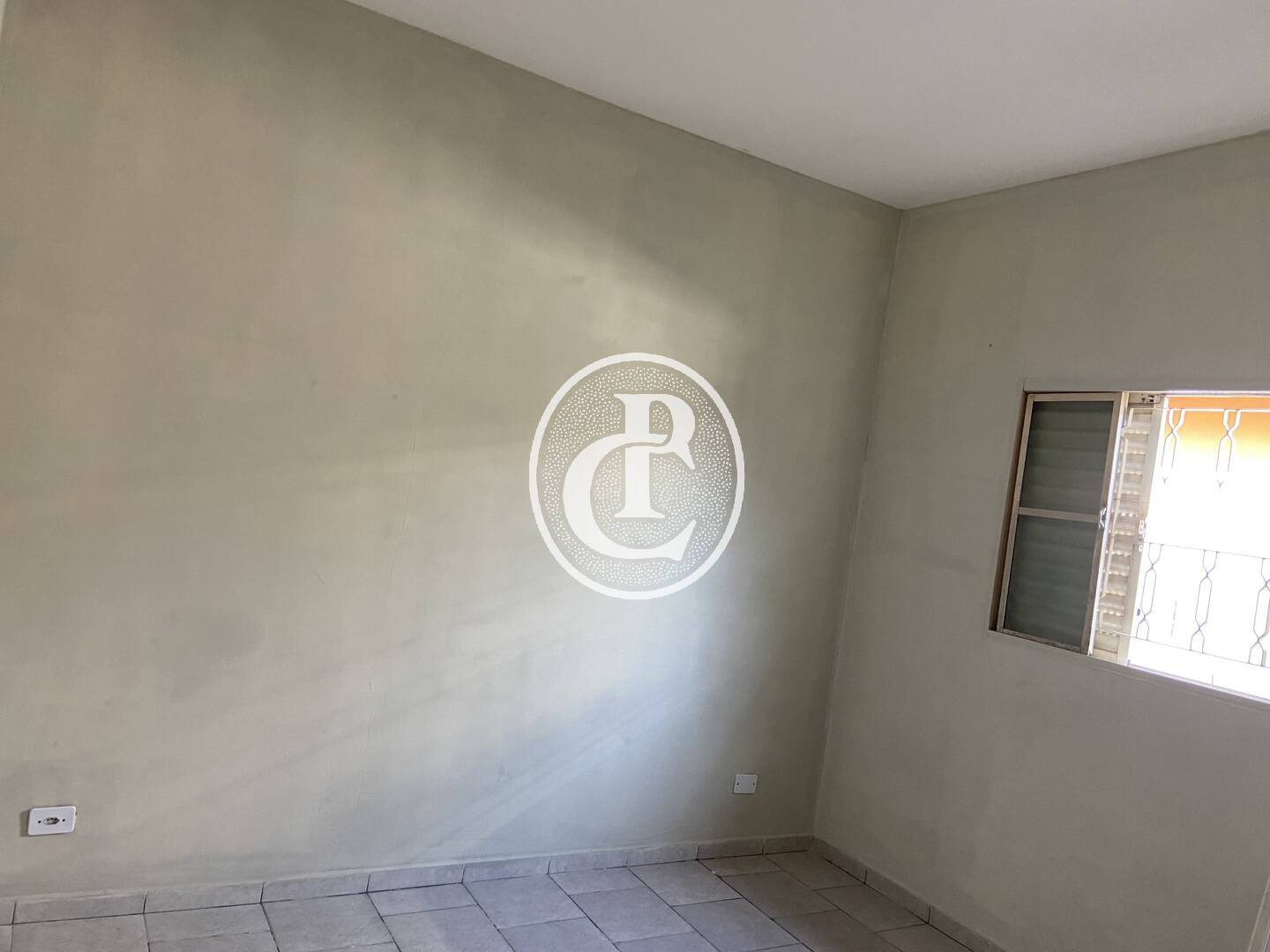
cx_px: 635
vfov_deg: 53.1
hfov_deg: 67.3
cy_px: 476
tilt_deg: -1.5
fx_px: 954
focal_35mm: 26
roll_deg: -8.3
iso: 160
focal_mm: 4.25
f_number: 1.8
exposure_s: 1/60
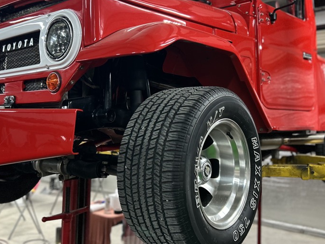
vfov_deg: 37.6
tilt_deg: +2.9
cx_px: 134
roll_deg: -1.0
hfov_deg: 48.8
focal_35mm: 38
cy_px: 101
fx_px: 357
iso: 400
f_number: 1.5
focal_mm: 5.7
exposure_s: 1/42
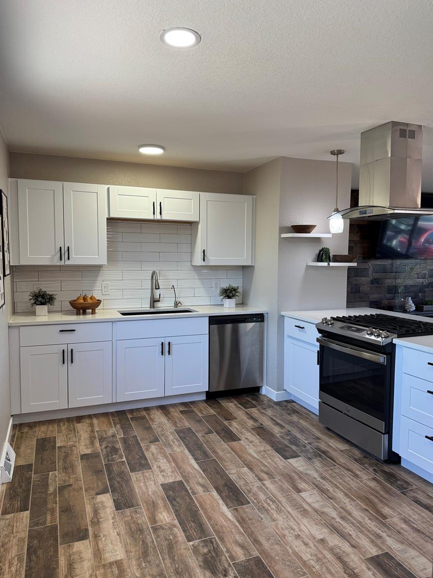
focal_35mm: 25
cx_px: 216
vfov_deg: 69.4
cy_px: 291
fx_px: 417
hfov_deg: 54.9
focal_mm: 6.76
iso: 125
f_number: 1.78
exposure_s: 1/120
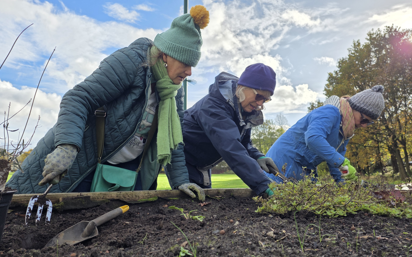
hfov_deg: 72.5
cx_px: 205
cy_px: 137
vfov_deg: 49.2
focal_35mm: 25
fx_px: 281
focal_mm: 6.25
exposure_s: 1/3891
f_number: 1.7
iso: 80
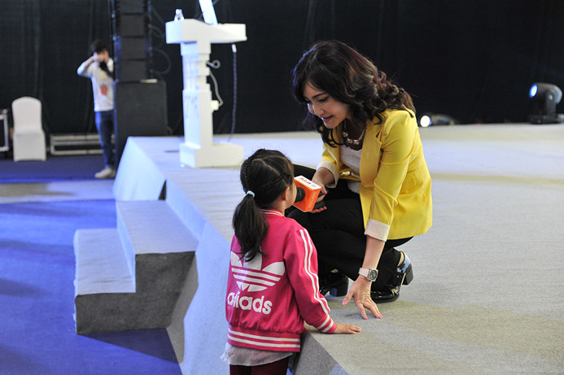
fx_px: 1174
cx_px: 254
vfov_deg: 18.2
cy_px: 181
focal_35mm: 75
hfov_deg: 27.0
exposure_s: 1/100
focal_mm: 65
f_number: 4
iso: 1600
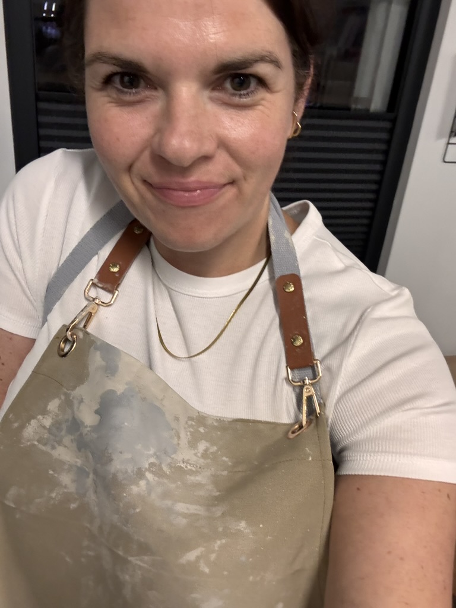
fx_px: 527
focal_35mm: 30
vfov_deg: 60.0
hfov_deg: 46.8
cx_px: 228
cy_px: 304
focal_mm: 2.69
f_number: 1.9
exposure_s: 1/33
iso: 250
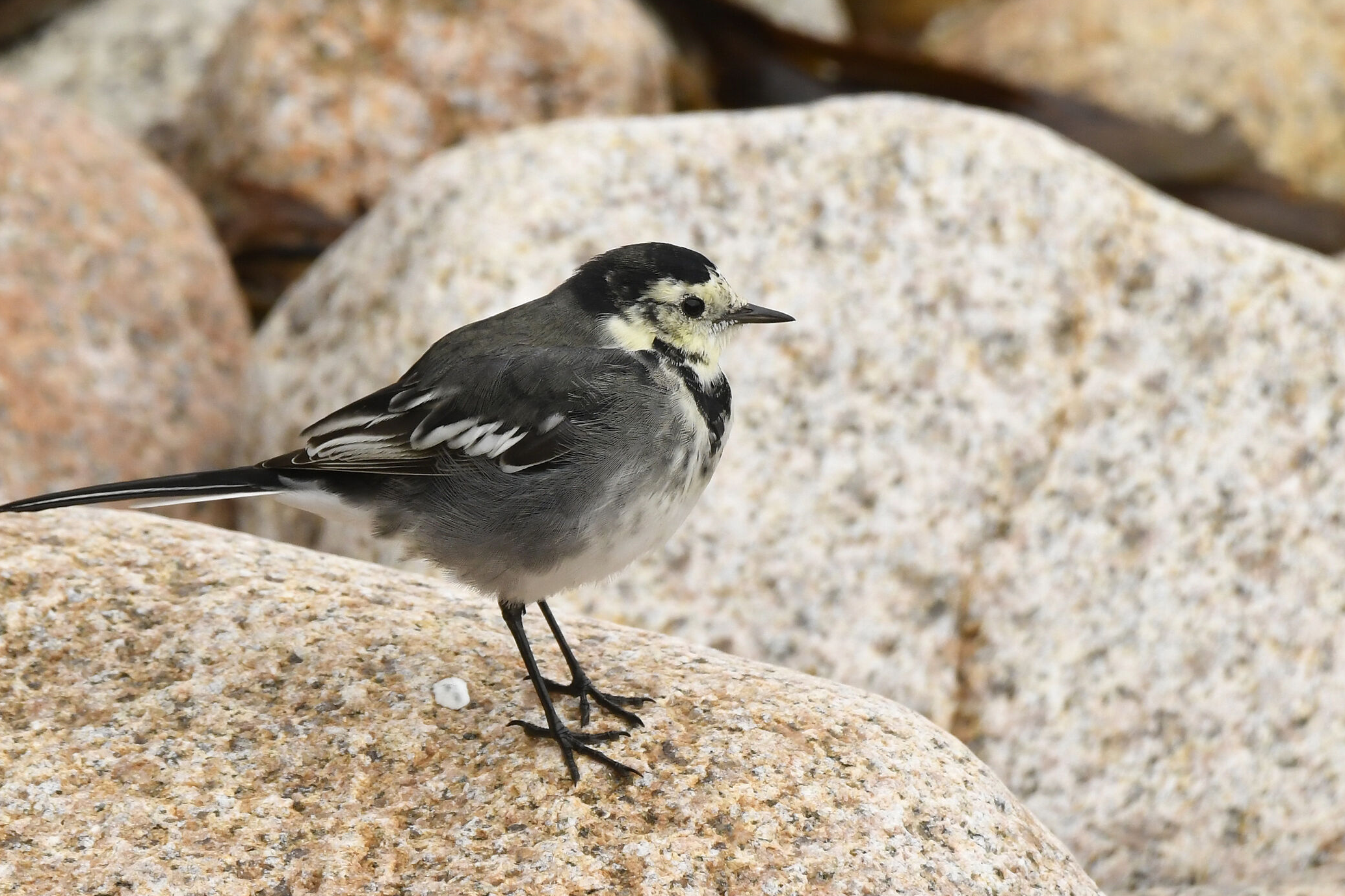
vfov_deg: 2.0
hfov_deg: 3.0
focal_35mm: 696
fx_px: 25999
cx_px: 644
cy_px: 433
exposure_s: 1/500
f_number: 8
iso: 640
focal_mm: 600
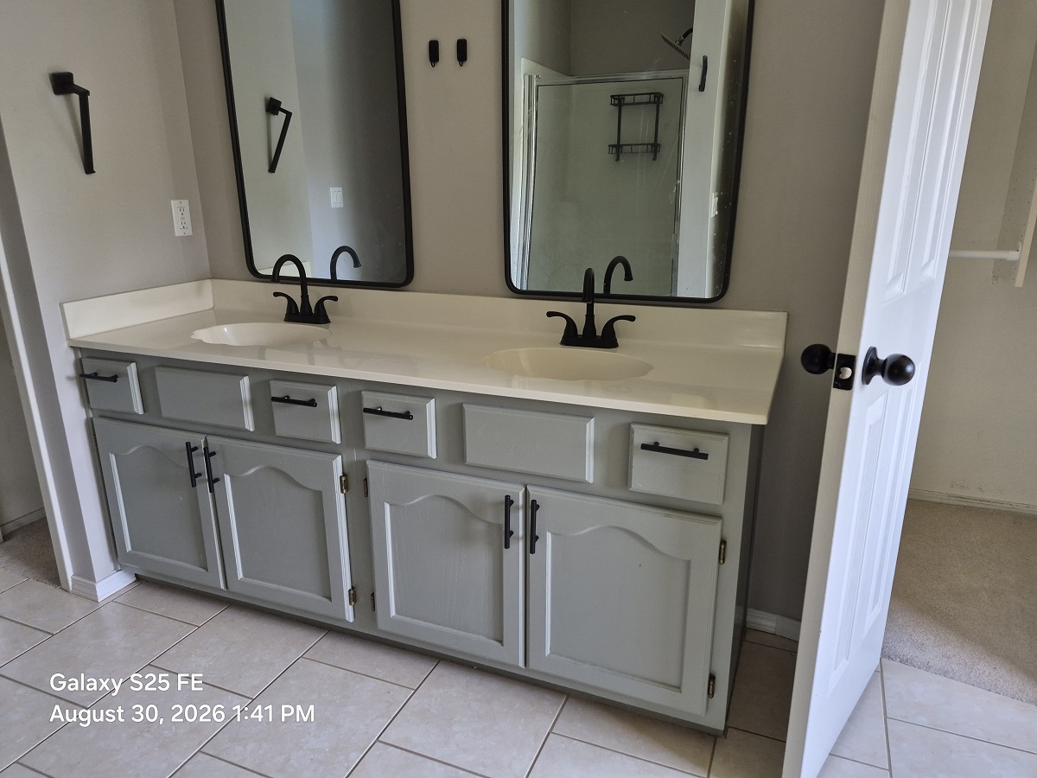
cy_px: 389
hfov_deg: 73.9
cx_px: 518
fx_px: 689
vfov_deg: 58.9
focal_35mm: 23
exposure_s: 1/120
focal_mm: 5.4
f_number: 1.8
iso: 160
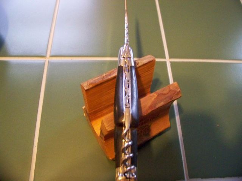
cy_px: 90
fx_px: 231
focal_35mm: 33
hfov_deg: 55.4
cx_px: 121
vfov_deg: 42.9
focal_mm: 5.85
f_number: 2.8
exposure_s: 1/30
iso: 1000
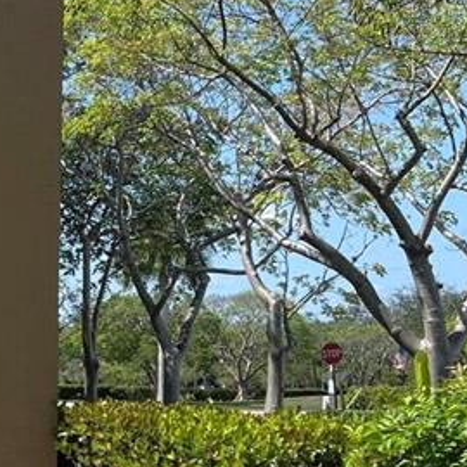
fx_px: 1557
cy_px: 304
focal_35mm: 102
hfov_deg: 15.6
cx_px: -244
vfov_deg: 17.0
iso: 50
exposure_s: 1/3571
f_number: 1.5
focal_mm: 5.7
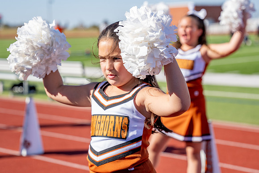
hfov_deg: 21.6
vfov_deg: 14.5
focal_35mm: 94
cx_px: 121
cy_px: 86
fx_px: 678
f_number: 2.8
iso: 250
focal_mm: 70
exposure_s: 1/3200
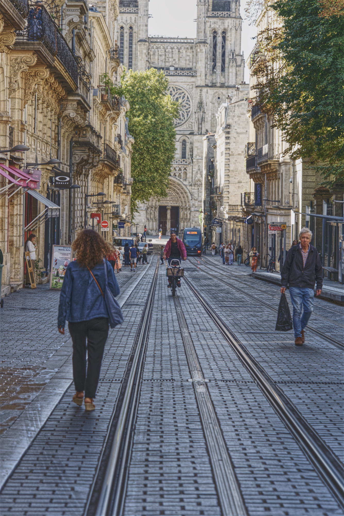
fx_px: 1647
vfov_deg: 17.8
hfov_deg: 11.9
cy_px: 258
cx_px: 172
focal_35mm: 115
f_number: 7.1
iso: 125
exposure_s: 1/80
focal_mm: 115
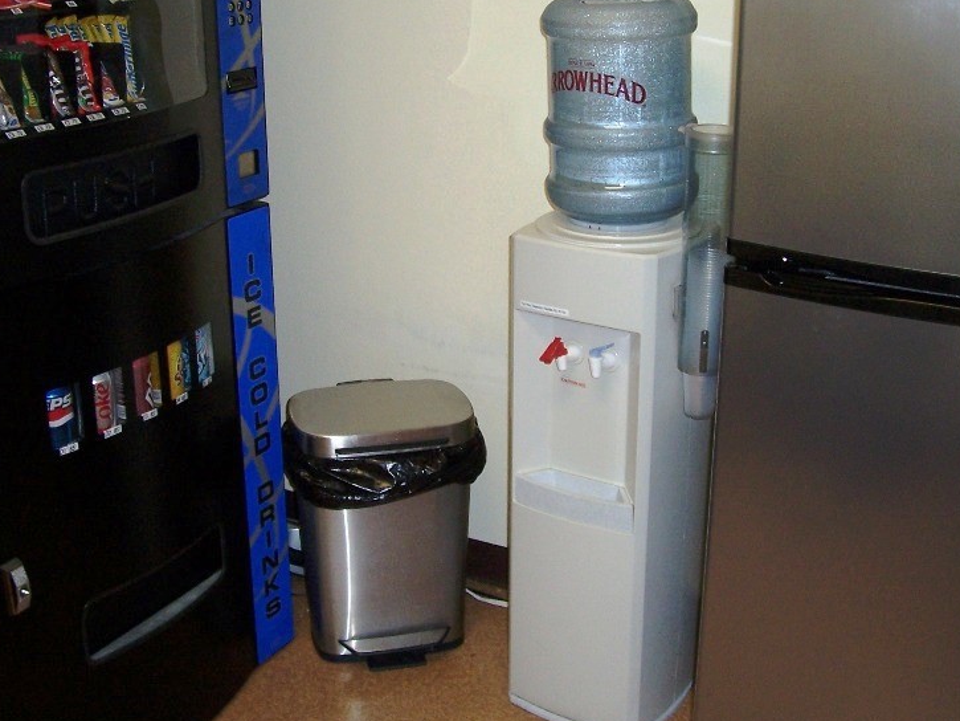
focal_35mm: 48
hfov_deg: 39.6
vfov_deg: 30.2
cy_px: 272
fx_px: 1331
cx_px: 487
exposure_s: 1/60
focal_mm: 5.6
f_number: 2.7
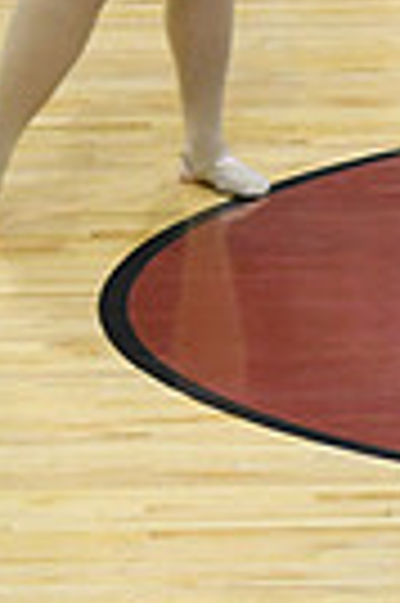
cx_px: 1142
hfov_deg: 2.2
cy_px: -88
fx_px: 10276
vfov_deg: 3.4
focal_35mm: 615
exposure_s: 1/400
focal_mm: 95
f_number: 2.8
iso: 3200
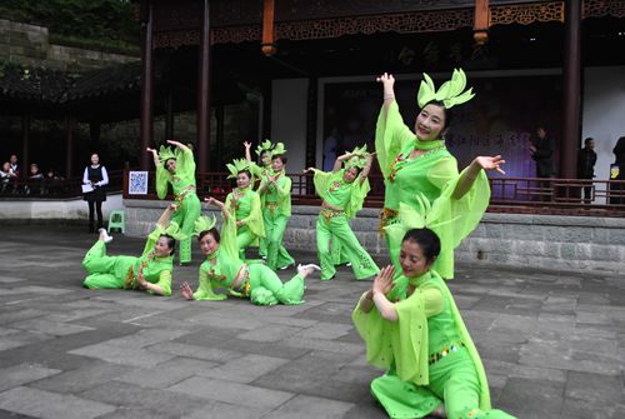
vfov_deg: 37.0
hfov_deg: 53.1
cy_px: 210
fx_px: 626
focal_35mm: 36
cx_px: 312
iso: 100
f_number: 4
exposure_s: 1/30
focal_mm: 24
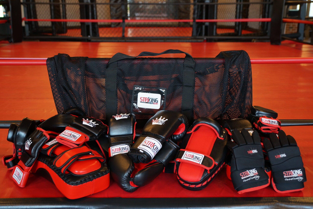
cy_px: 104
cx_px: 156
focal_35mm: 40
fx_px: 348
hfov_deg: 48.5
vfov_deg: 33.4
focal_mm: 40
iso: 1000
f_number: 4
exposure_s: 1/60
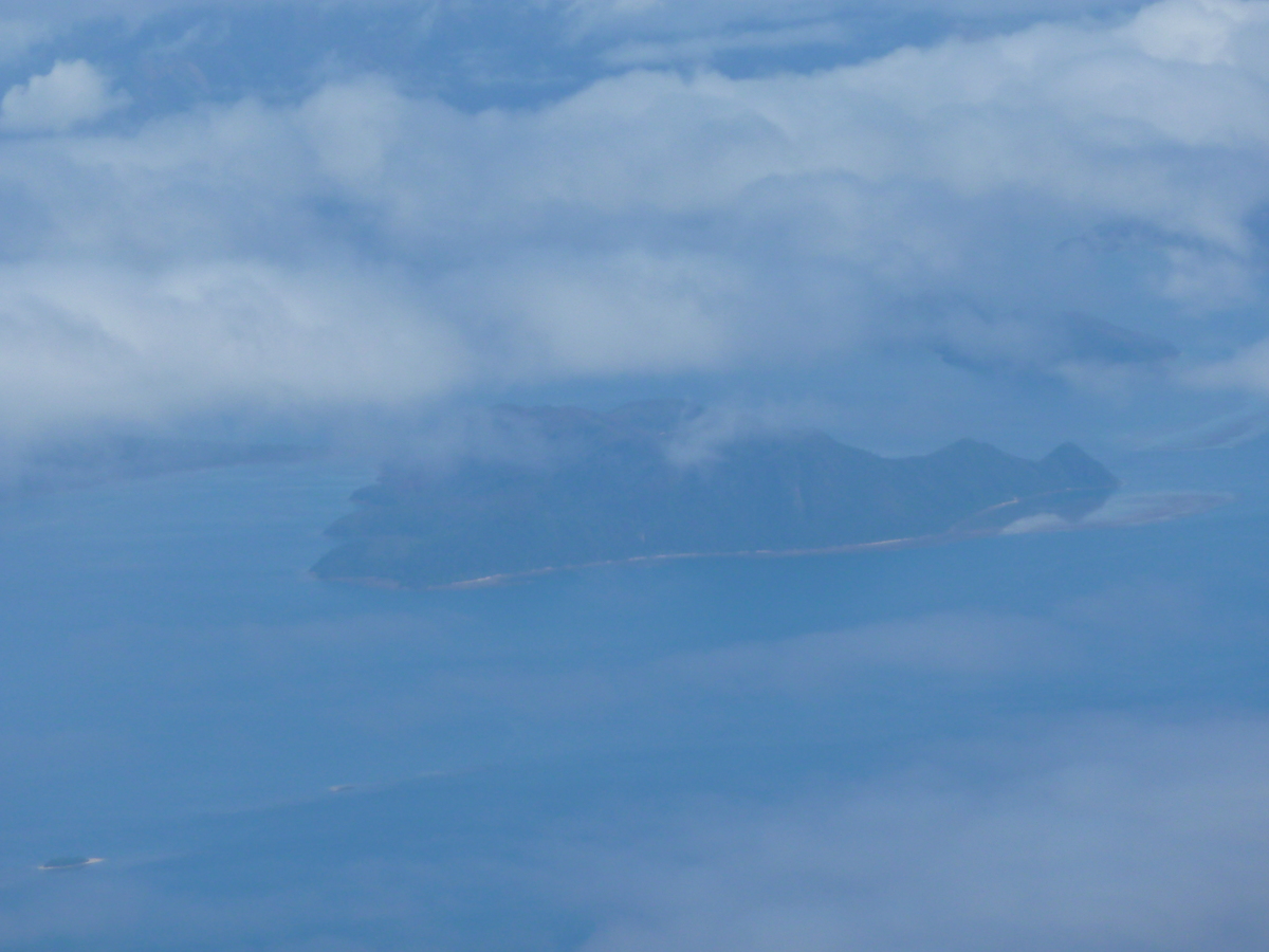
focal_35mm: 369
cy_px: 476
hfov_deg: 5.4
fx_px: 13527
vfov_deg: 4.0
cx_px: 634
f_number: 5.6
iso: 80
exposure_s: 1/500
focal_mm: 49.2
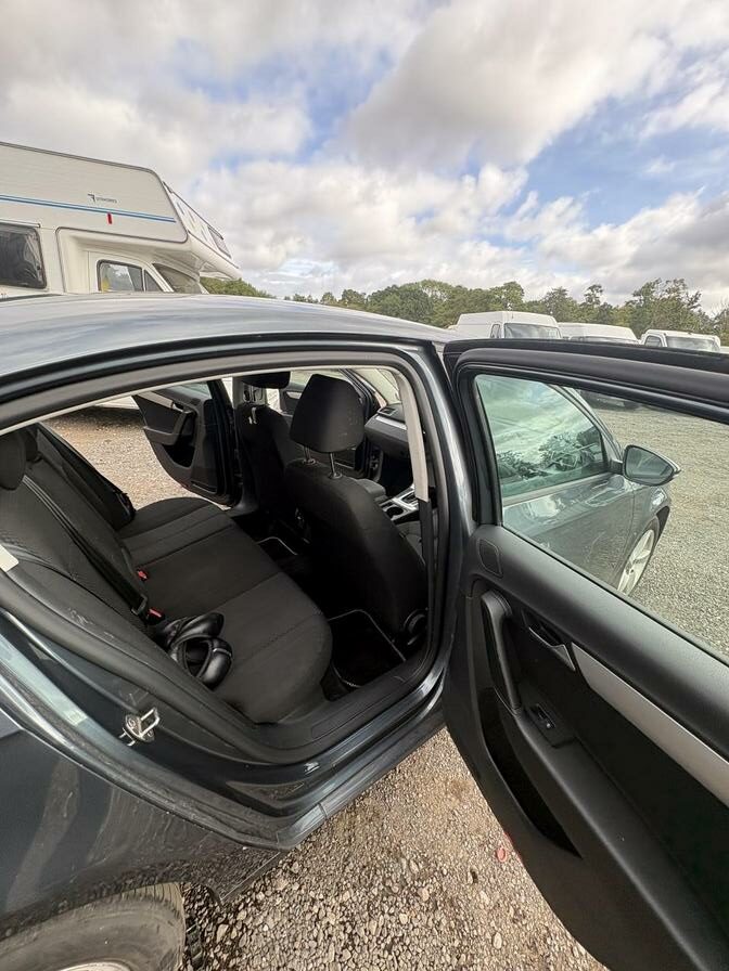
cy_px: 486
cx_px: 364
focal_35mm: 14
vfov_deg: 102.1
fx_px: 393
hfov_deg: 85.7
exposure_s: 1/226
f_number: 2.2
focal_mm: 2.22
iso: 64
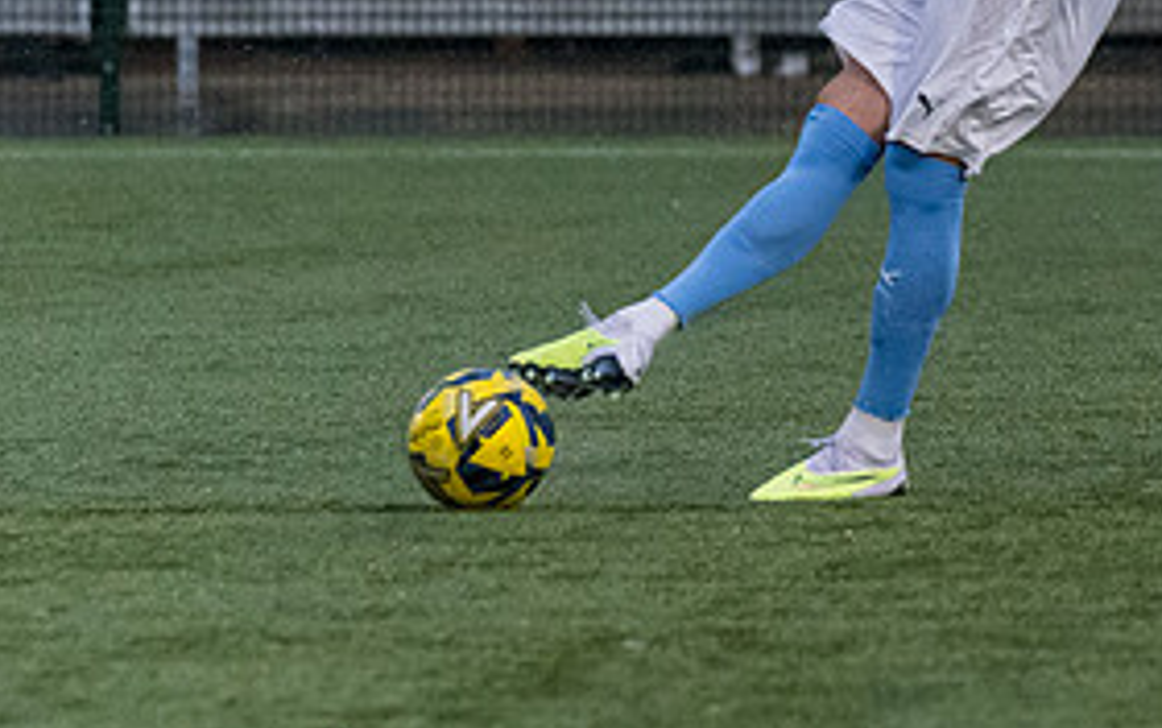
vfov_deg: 1.9
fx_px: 22244
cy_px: -257
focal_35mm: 702
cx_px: 1308
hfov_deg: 3.0
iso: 4000
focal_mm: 185
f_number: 4.5
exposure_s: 1/2000
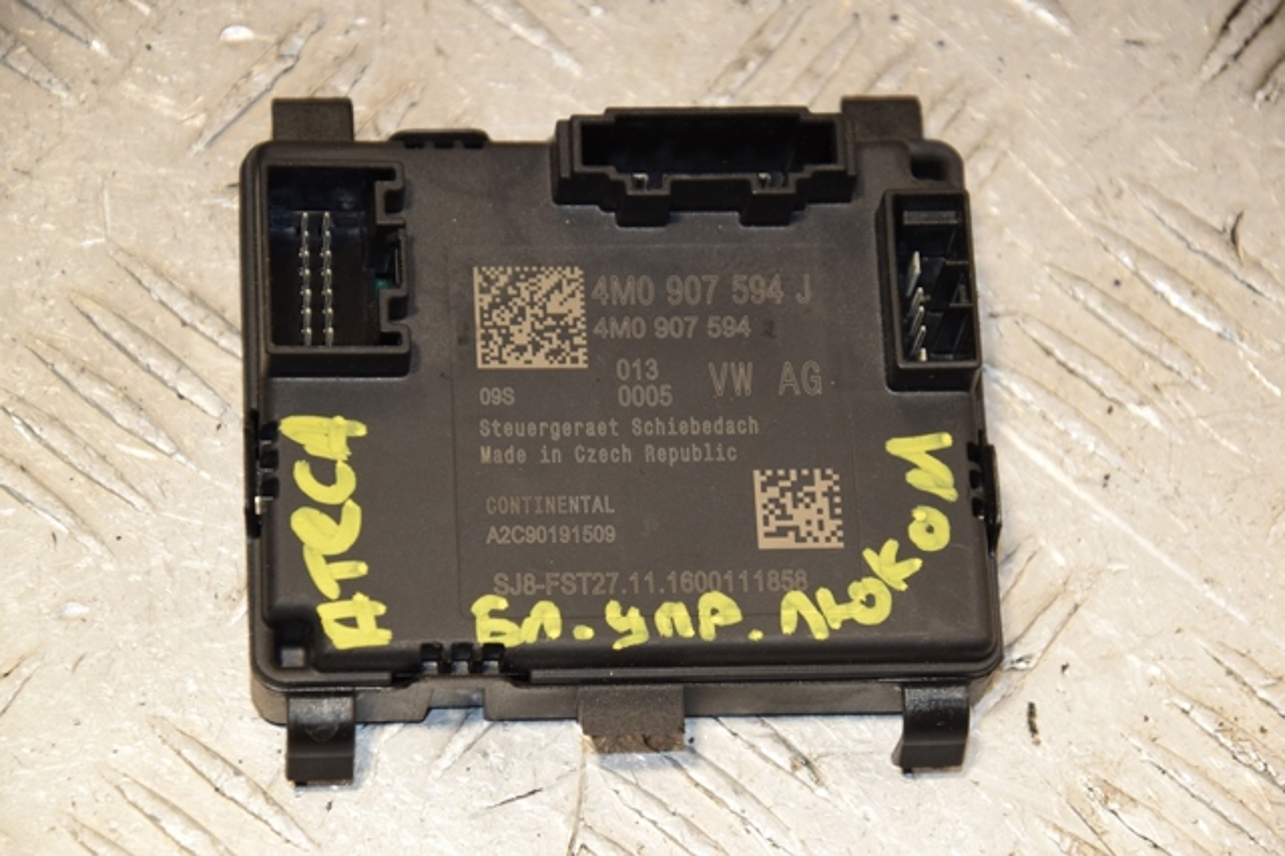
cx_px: 642
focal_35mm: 158
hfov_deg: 13.0
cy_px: 428
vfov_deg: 8.7
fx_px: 5619
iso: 800
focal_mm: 105
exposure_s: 1/200
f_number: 7.1
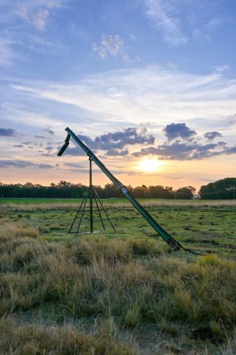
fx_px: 302
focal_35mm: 31
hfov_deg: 42.6
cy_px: 178
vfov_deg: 60.7
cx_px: 118
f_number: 7.1
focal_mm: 20.5
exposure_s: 1/400
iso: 100
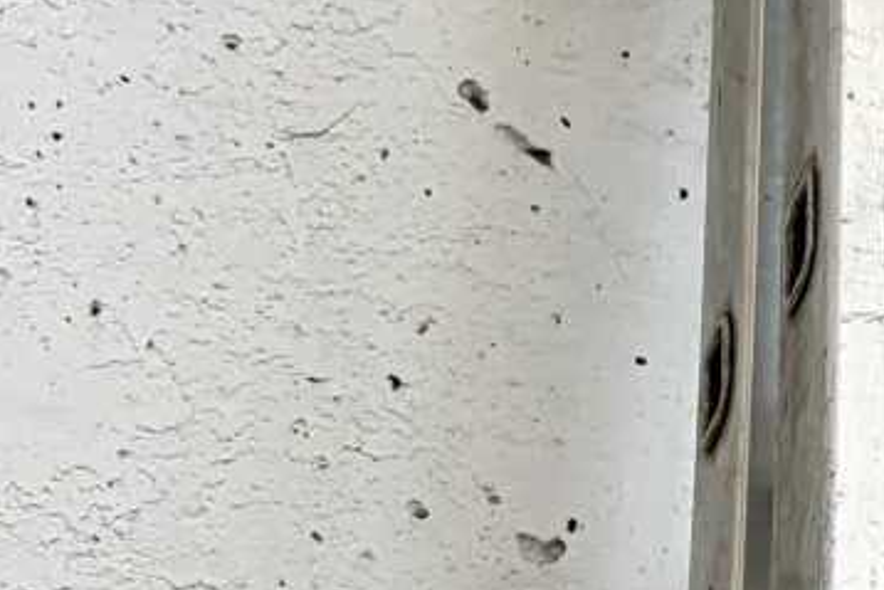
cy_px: 738
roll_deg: +2.2
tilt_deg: +20.3
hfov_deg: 13.1
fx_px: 3562
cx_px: 1479
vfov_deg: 9.3
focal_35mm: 145
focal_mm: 5.96
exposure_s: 1/121
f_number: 1.6
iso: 125
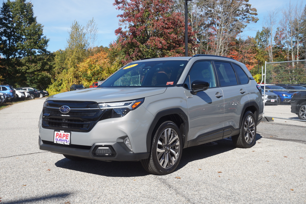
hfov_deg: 45.0
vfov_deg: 30.8
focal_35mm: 44
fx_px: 370
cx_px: 153
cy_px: 102
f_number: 11
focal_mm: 29
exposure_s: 1/100
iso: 100
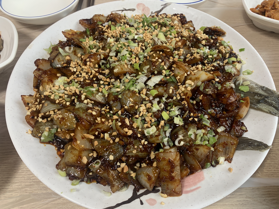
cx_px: 140
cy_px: 104
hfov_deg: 67.3
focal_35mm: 26
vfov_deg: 53.1
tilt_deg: -58.1
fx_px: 210
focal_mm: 4.25
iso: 100
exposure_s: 1/60
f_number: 1.8
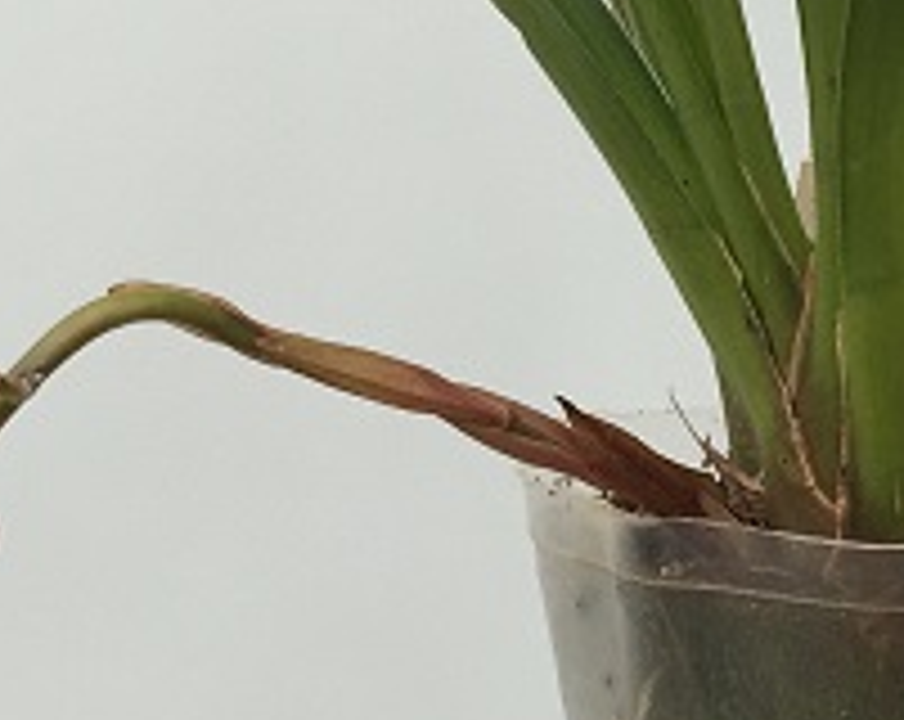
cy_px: 362
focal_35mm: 127
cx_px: 711
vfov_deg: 12.1
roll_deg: +1.5
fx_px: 3391
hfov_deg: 15.1
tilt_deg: -5.3
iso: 50
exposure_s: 1/100
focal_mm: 4.15
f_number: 2.2
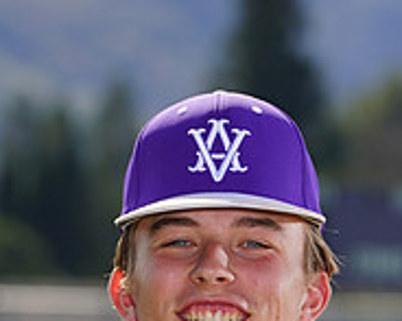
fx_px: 8586
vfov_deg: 2.1
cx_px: 224
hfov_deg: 2.7
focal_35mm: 722
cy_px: 533
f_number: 9
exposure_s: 1/250
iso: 100
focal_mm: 244
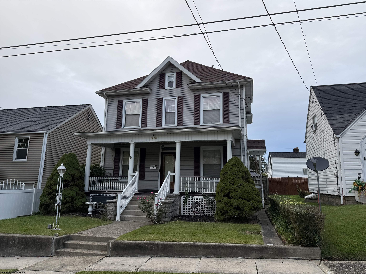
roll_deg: -1.3
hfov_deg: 71.6
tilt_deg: +10.5
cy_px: 137
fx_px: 254
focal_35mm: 24
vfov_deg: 56.8
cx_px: 183
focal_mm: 6.76
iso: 80
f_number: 1.78
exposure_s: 1/387
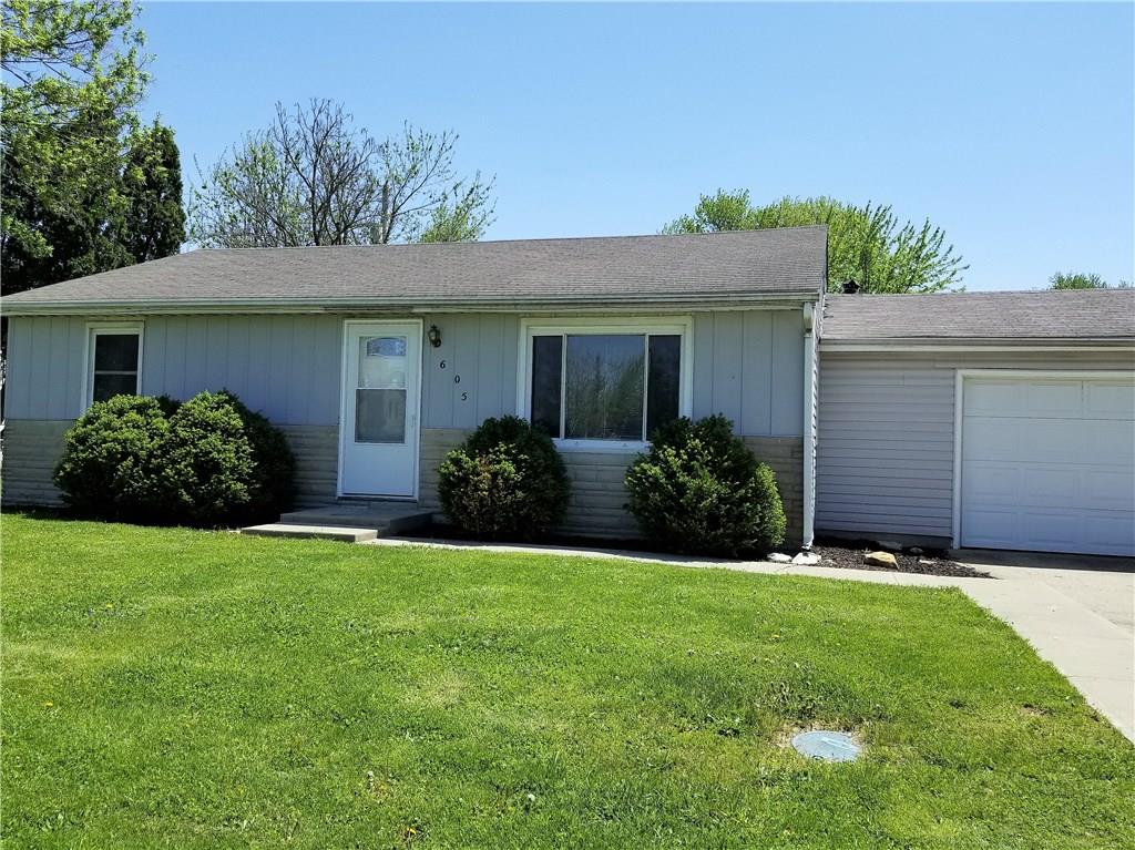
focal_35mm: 26
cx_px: 568
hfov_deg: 67.3
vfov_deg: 53.0
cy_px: 425
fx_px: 852
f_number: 1.7
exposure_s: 1/2080
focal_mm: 4.25
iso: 50
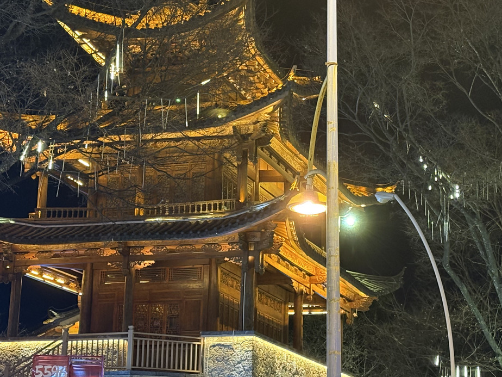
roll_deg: -0.9
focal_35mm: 90
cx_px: 261
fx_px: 1305
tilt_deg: +15.3
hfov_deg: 21.8
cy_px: 151
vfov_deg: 16.4
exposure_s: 1/25
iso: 400
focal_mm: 5.96
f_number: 1.6
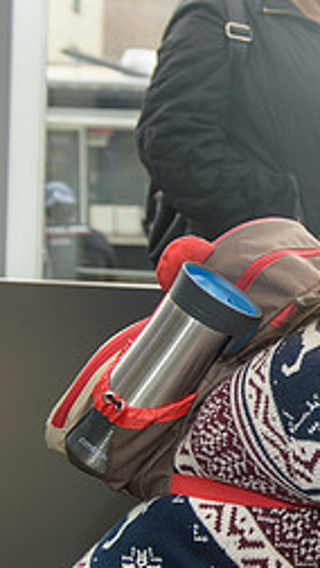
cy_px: 379
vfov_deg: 27.3
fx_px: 1160
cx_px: 602
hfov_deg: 13.8
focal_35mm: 77
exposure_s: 1/200
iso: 800
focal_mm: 32
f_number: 4
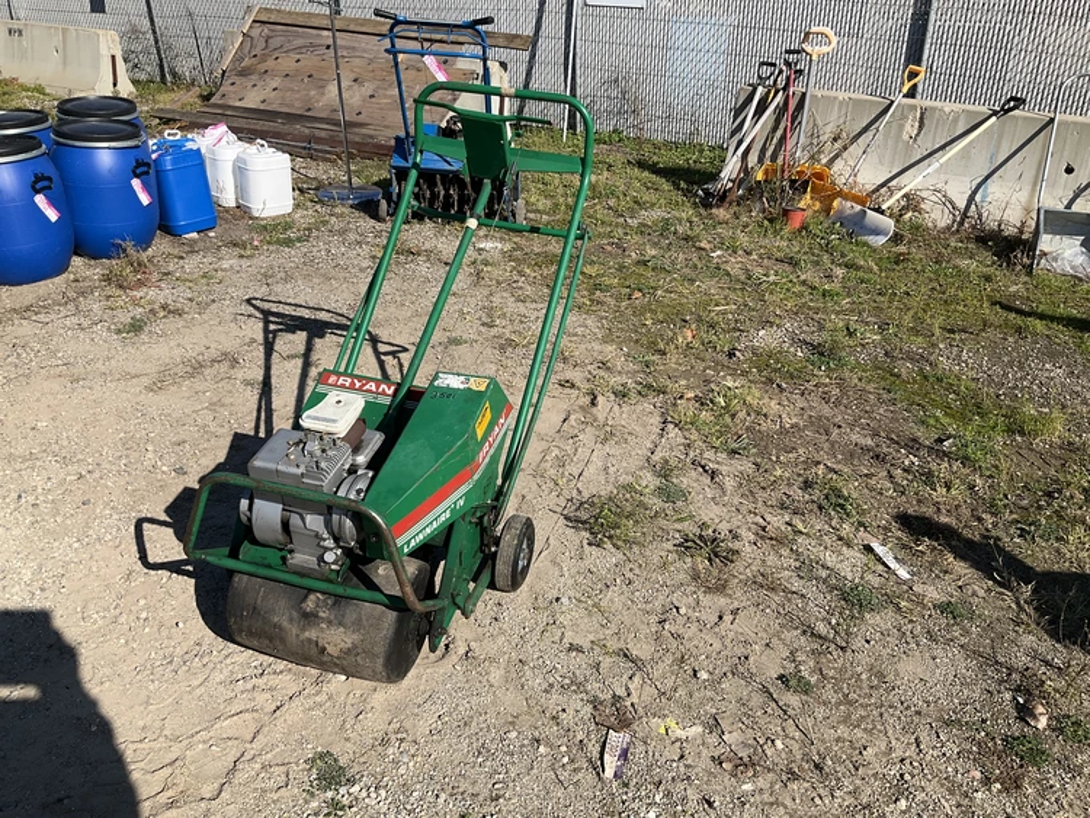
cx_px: 545
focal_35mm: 29
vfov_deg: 48.3
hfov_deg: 61.6
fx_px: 913
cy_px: 409
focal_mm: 3
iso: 25
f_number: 1.8
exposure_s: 1/2058
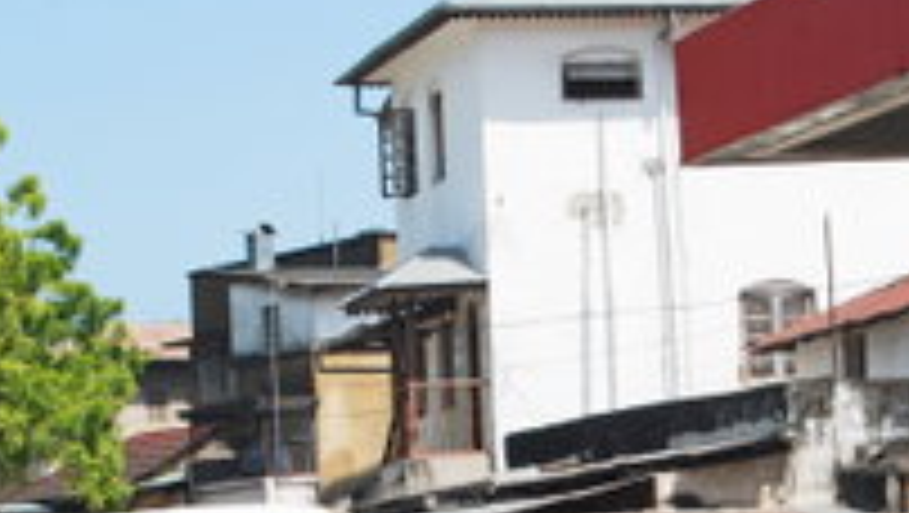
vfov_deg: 7.1
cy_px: 540
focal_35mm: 171
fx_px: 4126
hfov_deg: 12.6
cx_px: 576
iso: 250
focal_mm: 55
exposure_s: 1/400
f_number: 10
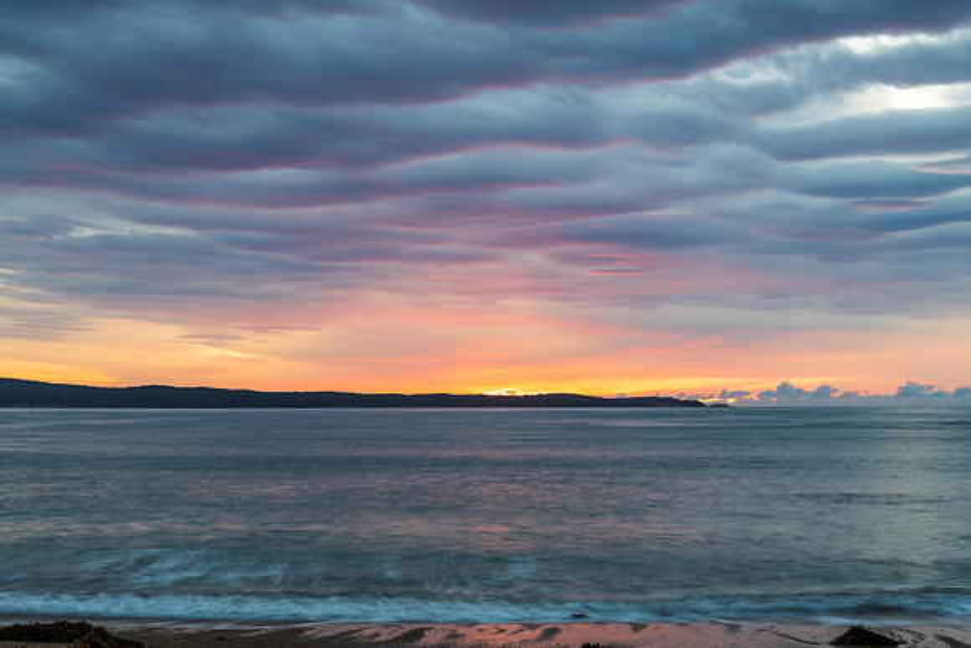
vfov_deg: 26.9
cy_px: 324
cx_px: 486
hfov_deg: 39.4
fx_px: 1354
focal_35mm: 50
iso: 80
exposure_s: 1.3
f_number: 9
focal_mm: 50
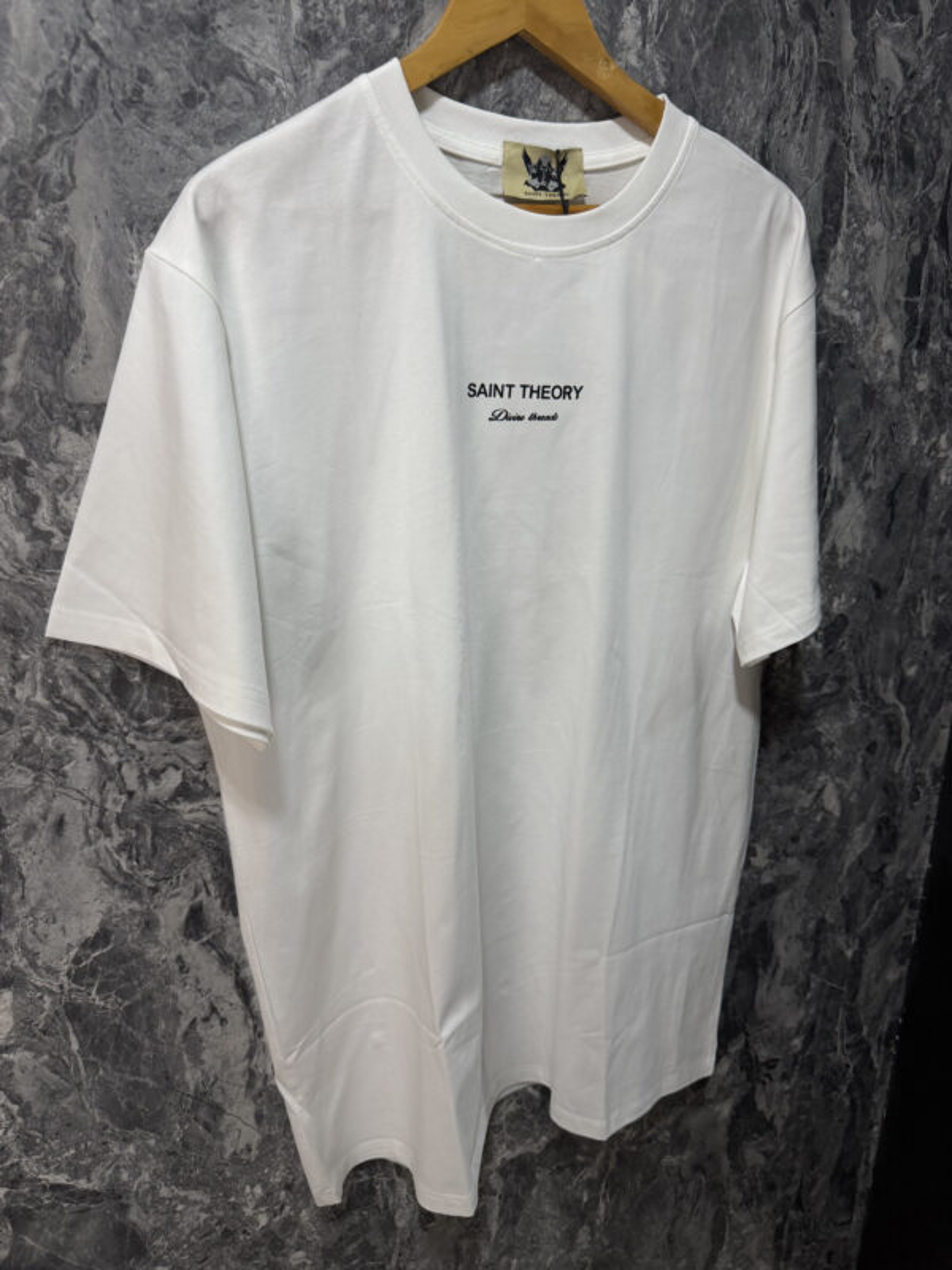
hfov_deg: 56.8
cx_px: 476
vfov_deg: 71.6
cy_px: 635
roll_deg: -0.2
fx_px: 880
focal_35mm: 24
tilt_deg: -18.7
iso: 160
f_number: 1.78
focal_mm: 6.76
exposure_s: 1/120
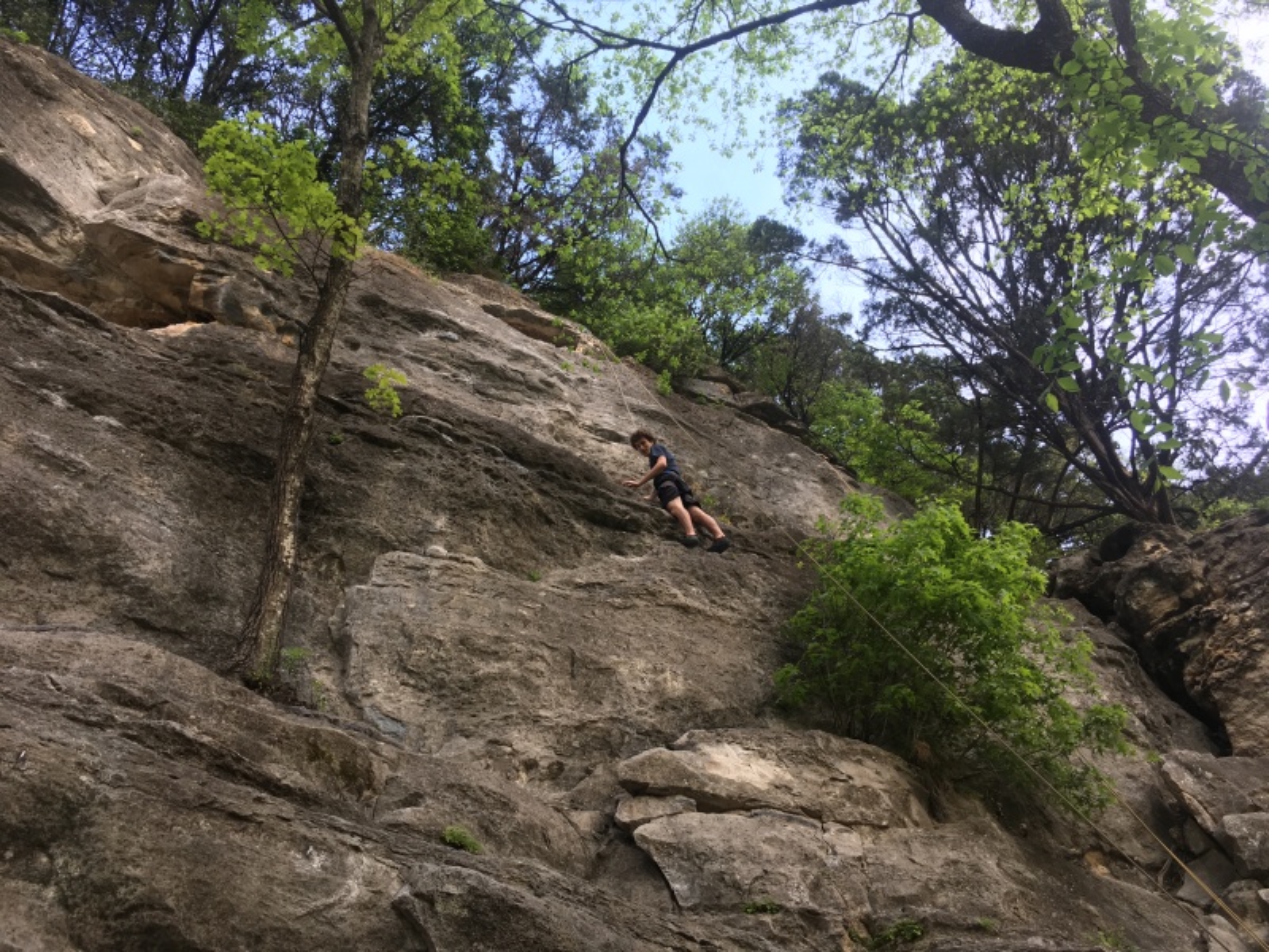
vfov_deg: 48.2
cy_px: 476
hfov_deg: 61.7
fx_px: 1063
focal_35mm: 29
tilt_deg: +52.7
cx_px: 634
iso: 40
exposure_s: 1/120
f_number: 2.2
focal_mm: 4.15
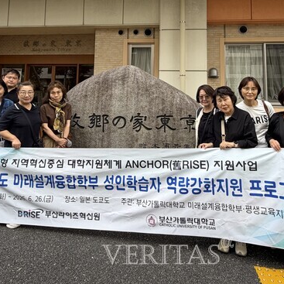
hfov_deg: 60.8
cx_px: 156
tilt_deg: +5.7
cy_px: 70
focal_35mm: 26
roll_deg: -0.5
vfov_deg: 57.7
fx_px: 241
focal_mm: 2.22
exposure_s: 1/363
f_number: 2.2
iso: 50
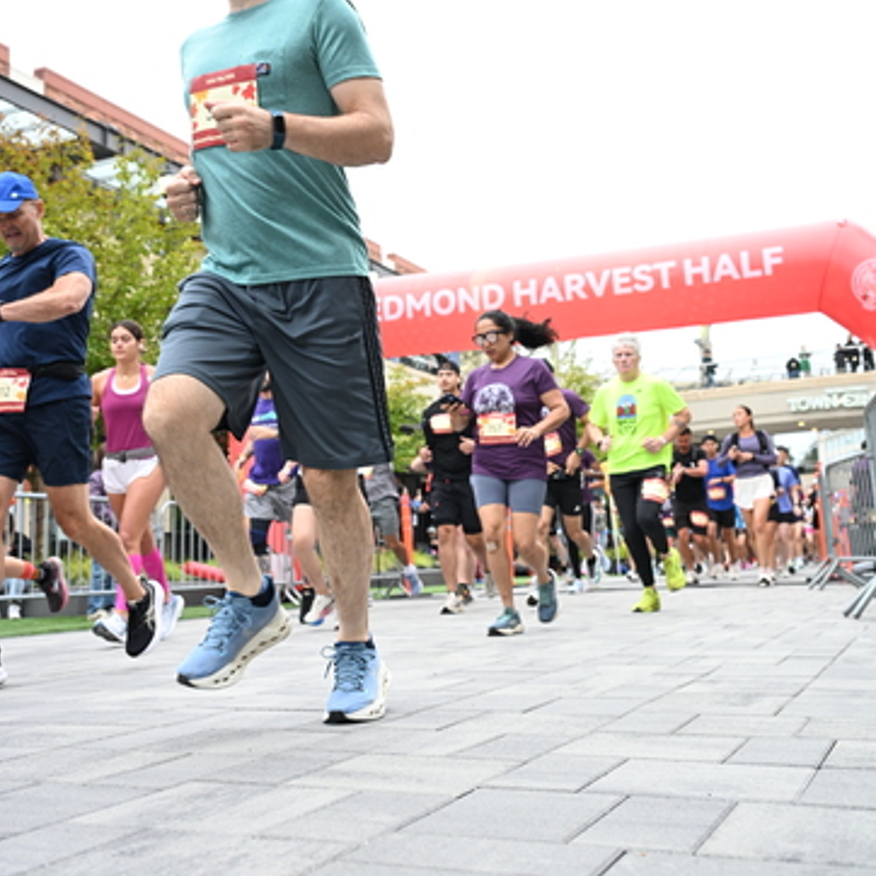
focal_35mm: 40
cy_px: 365
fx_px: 1145
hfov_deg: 41.9
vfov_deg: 41.7
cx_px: 439
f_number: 4
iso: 2000
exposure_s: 1/640
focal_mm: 31
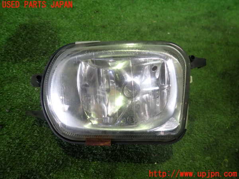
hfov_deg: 69.4
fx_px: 173
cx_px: 120
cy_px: 90
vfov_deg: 54.9
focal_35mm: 25
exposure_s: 1/30
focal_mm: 4.5
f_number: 2
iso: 200
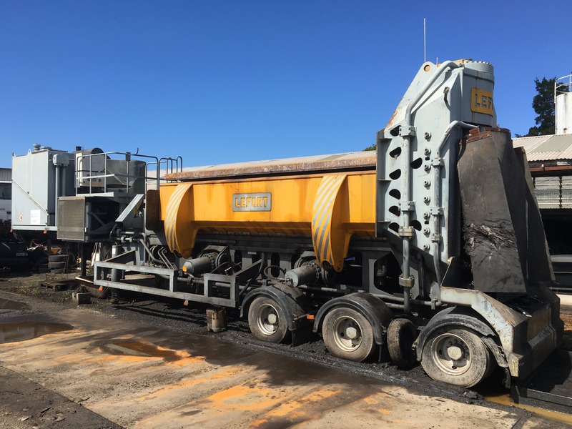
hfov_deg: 61.7
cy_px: 214
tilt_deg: +1.1
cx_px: 286
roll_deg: -0.4
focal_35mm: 29
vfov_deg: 48.2
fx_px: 479
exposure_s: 1/1350
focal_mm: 4.15
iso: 25
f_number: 2.2
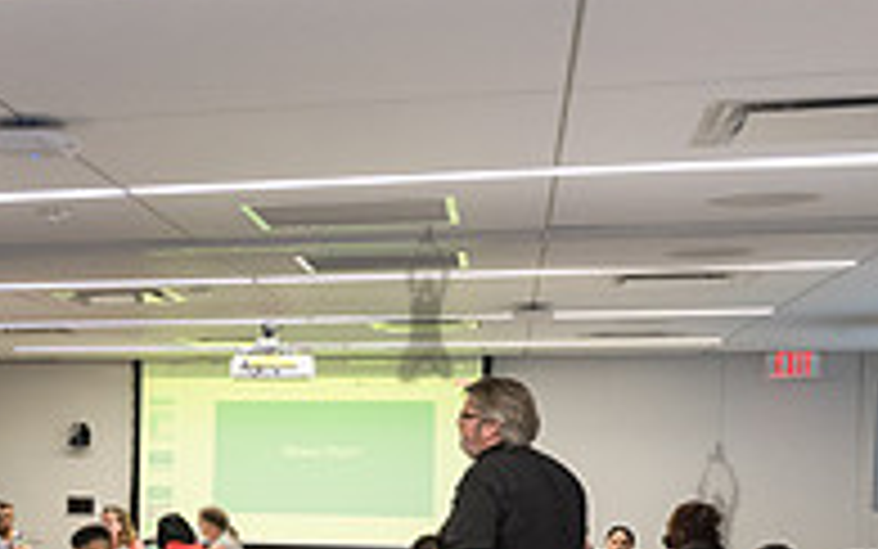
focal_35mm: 73
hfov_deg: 25.5
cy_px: 520
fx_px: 1747
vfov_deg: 17.5
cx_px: -158
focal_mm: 24
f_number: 4.5
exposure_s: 1/250
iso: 2000
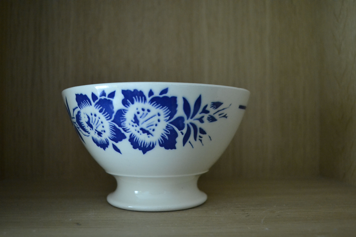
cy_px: 118
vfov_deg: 36.9
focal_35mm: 36
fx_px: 356
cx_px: 178
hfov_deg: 53.1
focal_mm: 24
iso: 3200
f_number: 4
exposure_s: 1/50
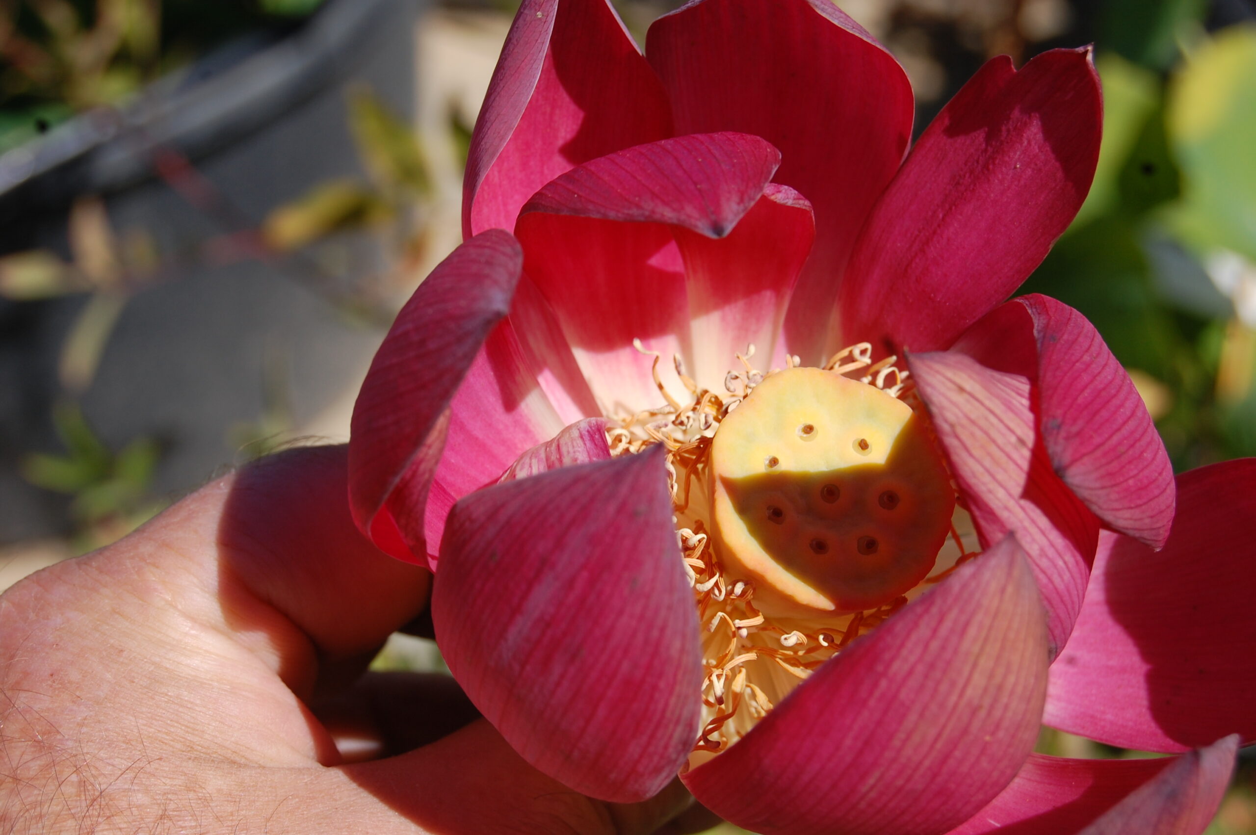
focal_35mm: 82
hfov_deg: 24.6
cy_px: 418
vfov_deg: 16.5
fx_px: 2876
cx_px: 628
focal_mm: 55
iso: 200
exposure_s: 1/400
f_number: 10
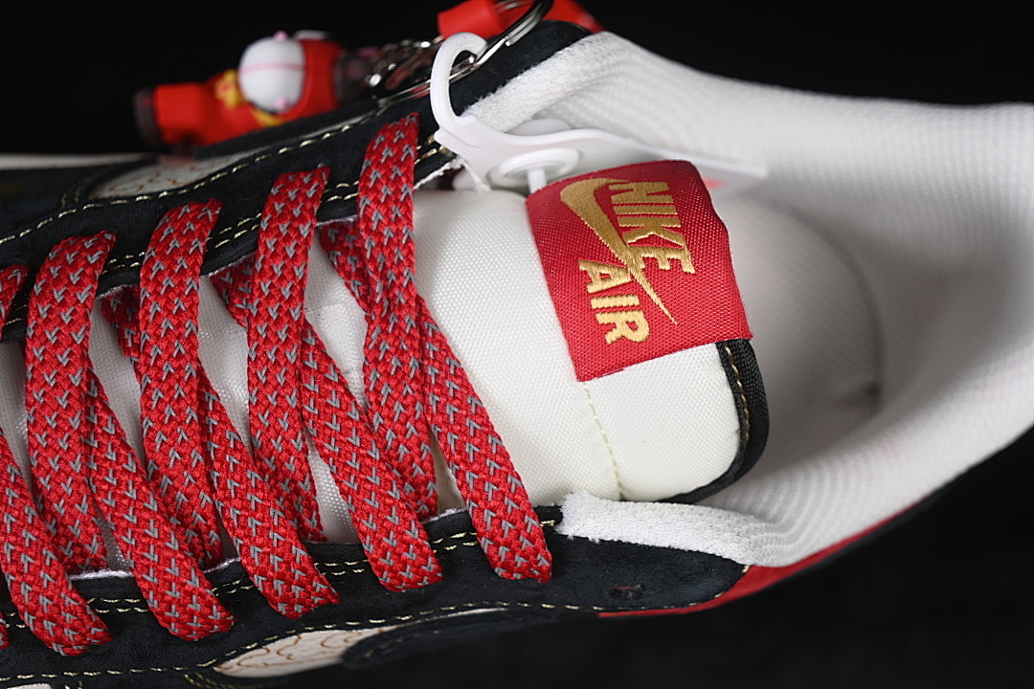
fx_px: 2154
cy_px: 344
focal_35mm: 75
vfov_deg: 18.2
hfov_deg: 27.0
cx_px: 517
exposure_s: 1/80
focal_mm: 50
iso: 160
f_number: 7.1
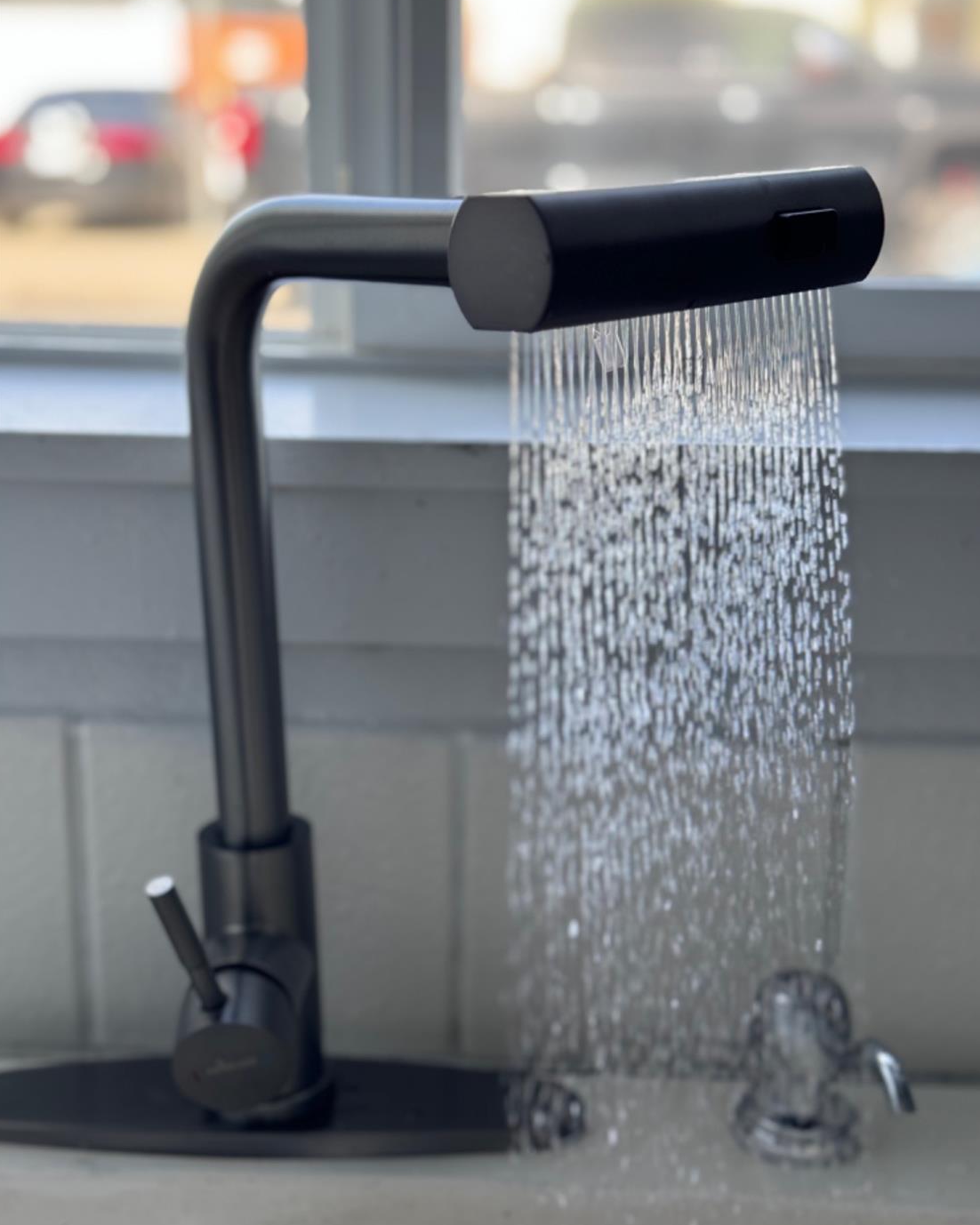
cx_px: 495
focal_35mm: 51
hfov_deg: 29.7
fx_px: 1849
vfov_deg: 36.6
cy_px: 653
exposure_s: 1/172
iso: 64
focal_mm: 6.76
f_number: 1.78
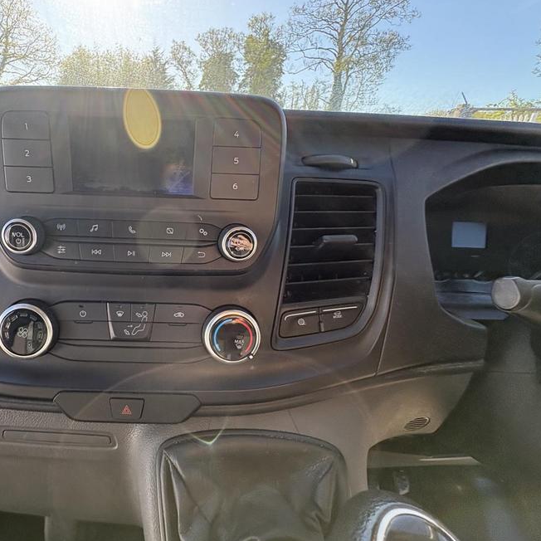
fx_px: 301
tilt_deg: -21.9
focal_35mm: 17
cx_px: 173
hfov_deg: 80.7
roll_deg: -0.9
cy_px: 270
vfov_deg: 84.0
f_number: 2.2
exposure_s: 1/146
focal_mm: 2.22
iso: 64
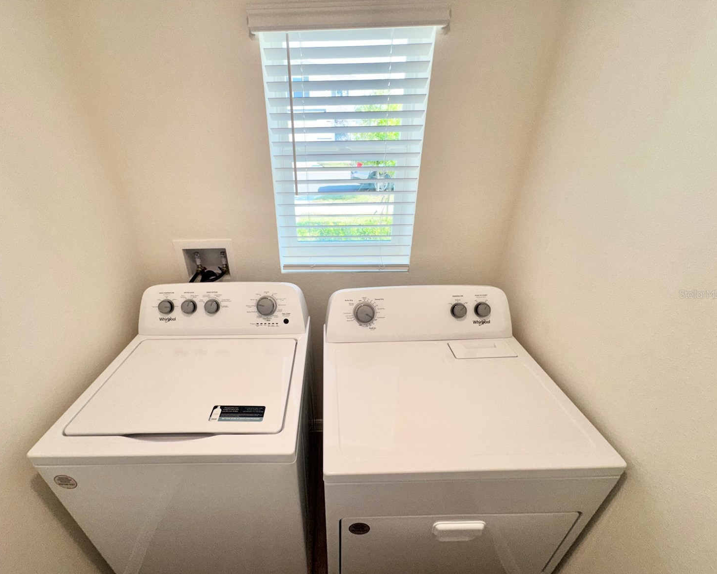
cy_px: 294
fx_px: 318
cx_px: 332
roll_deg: +0.5
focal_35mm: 15
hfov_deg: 96.6
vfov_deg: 84.0
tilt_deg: -30.5
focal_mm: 2.22
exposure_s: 1/120
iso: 64
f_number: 2.2
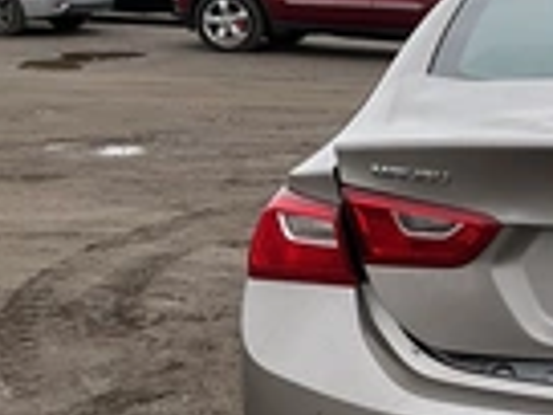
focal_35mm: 85
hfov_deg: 21.0
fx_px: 1358
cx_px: 708
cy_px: 183
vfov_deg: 17.4
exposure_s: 1/2141
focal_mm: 3
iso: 25
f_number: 1.8
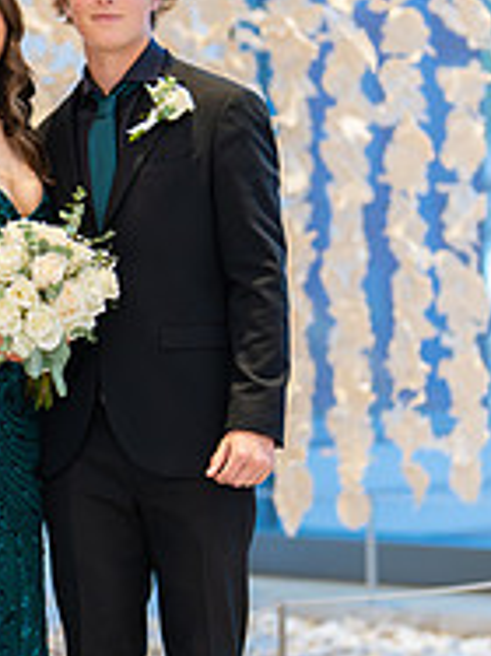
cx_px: 66
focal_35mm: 179
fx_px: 3389
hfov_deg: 8.3
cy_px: 340
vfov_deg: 11.1
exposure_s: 1/800
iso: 800
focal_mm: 50
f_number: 1.2
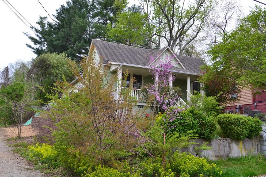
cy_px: 89
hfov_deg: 55.8
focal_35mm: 34
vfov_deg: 38.9
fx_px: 251
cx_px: 133
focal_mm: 22
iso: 400
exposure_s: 1/80
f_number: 8
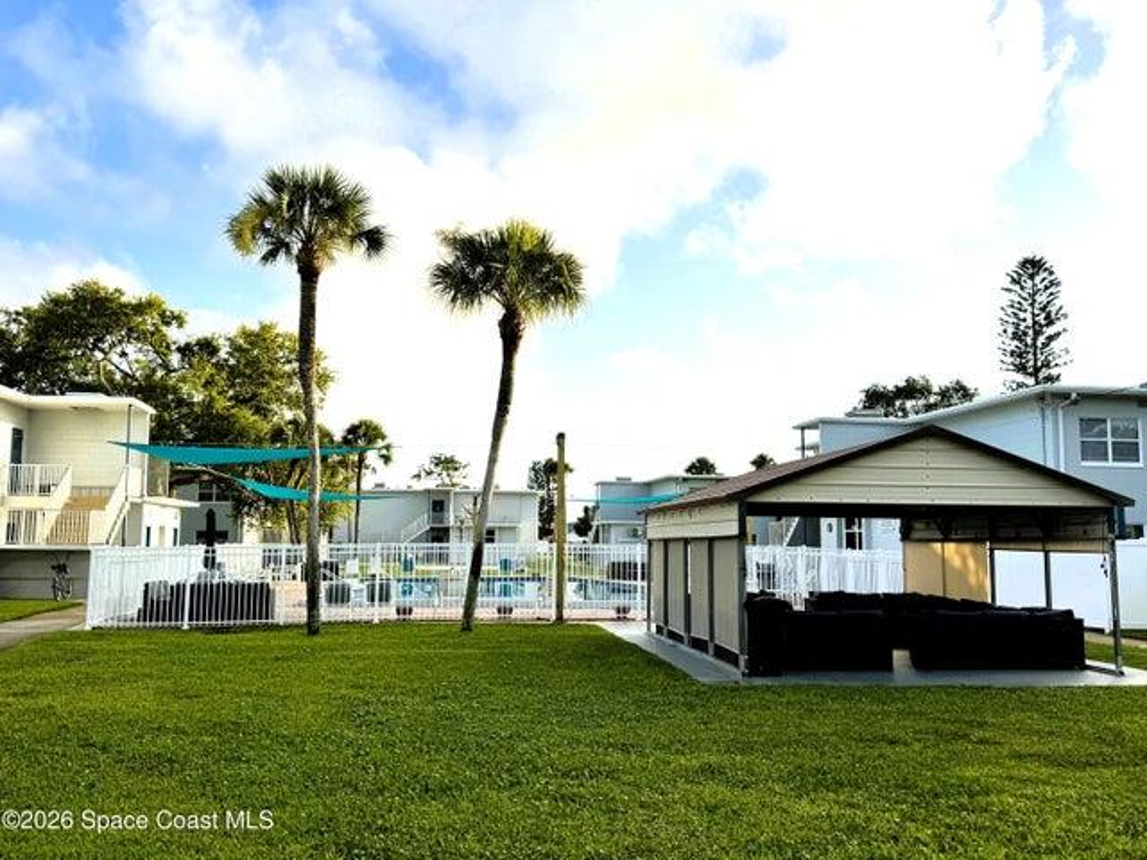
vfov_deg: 45.4
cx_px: 574
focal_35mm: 31
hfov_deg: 58.4
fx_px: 1027
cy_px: 430
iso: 80
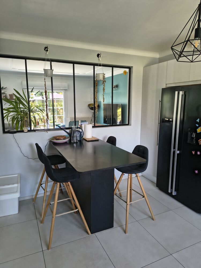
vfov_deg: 71.6
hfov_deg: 56.8
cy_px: 134
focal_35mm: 24
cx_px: 100
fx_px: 186
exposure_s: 1/100
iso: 442
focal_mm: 5.56
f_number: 1.8
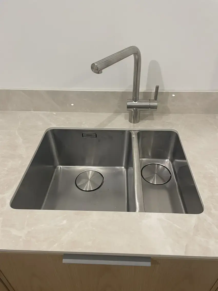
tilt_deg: -37.6
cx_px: 109
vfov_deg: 67.3
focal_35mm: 26
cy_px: 146
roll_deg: +0.1
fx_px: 218
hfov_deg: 53.1
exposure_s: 1/50
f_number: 1.6
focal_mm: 4.2
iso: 100
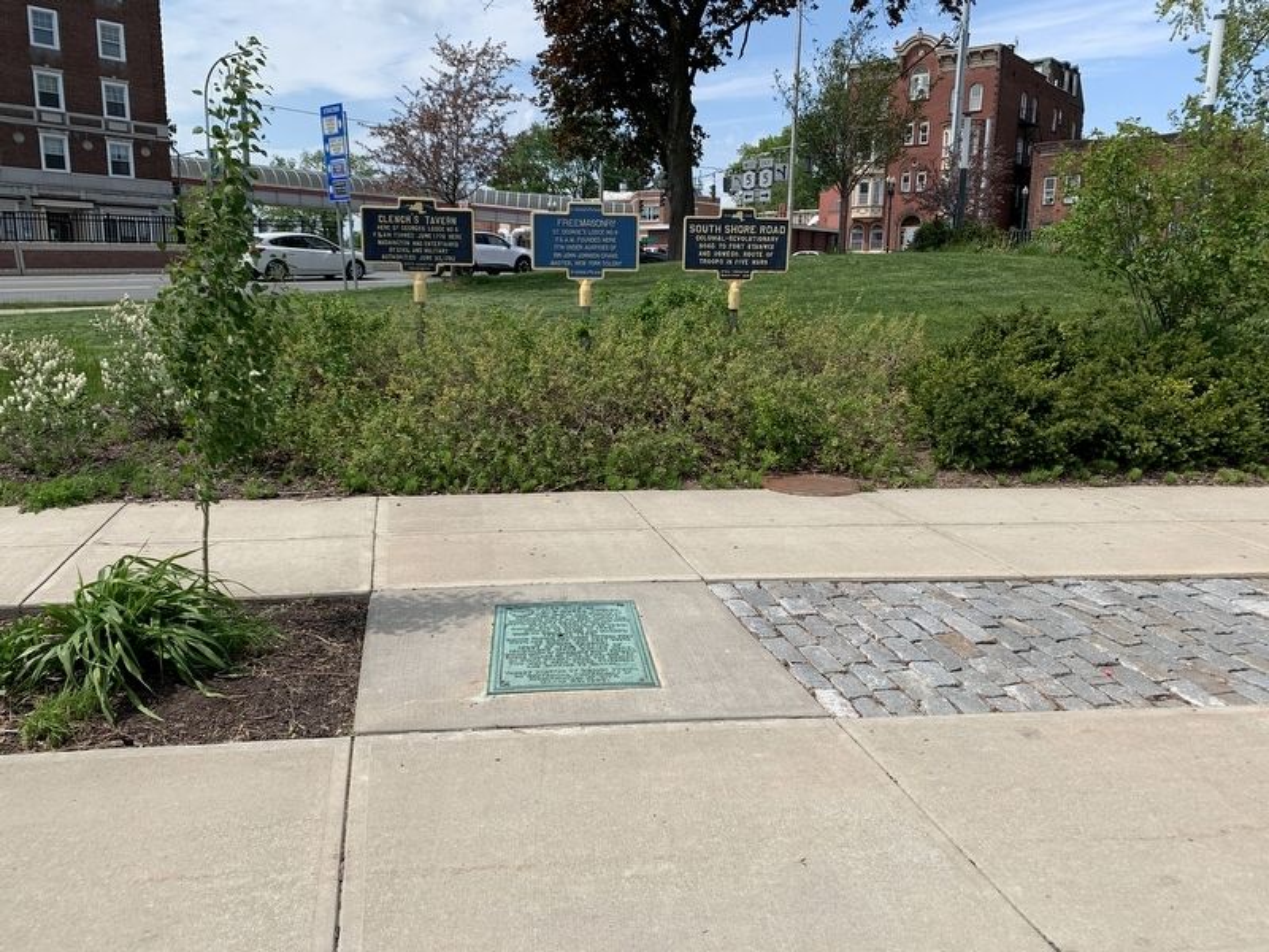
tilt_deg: -11.9
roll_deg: -1.6
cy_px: 476
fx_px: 953
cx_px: 634
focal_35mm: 26
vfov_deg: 53.1
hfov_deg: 67.3
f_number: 1.8
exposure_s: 1/1953
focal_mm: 4.25
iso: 25
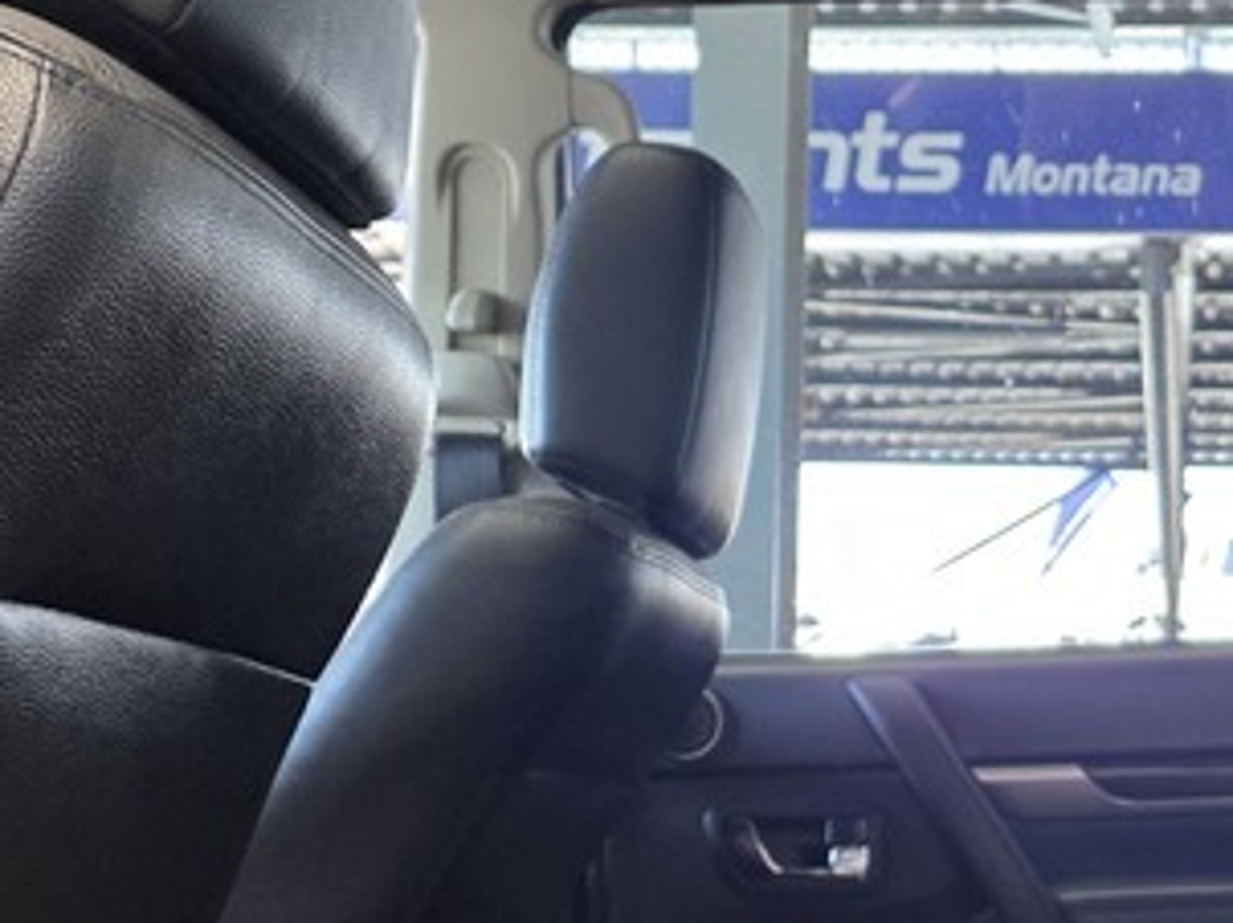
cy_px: 854
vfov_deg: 18.5
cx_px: 996
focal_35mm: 78
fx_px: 2776
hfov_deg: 24.6
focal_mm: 6.25
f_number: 1.7
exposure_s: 1/100
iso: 250
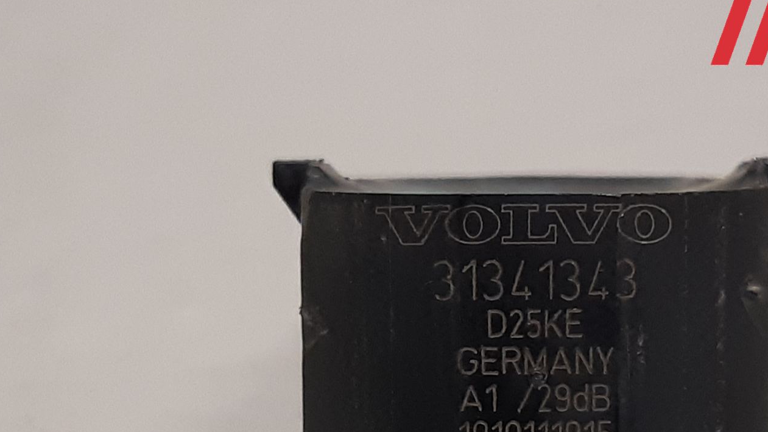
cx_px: 461
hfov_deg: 44.4
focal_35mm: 46
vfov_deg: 24.8
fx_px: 937
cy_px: 430
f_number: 1.7
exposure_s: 1/50
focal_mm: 3.93
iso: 160
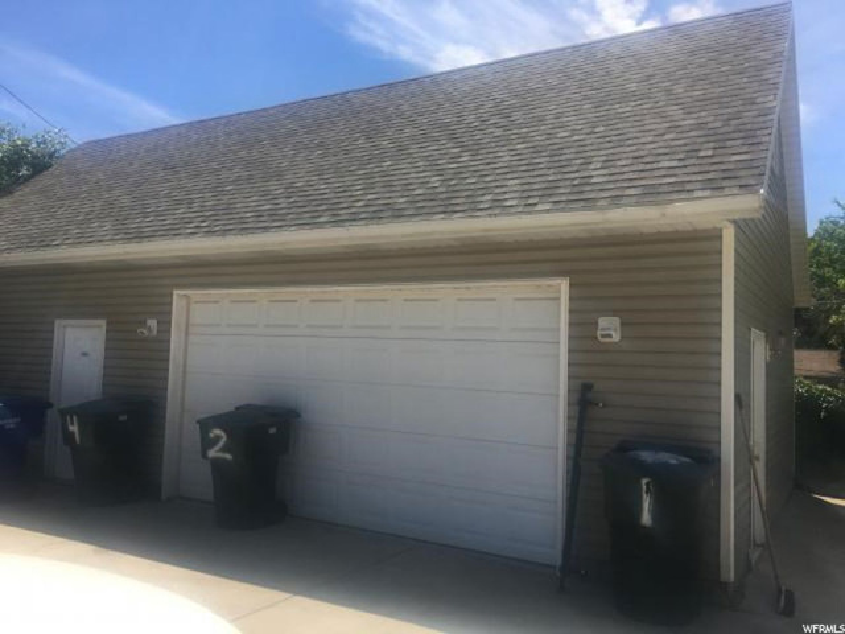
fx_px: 708
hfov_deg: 61.7
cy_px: 317
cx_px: 422
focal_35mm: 29
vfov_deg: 48.2
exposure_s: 1/1374
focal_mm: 4.15
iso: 25
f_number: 2.2
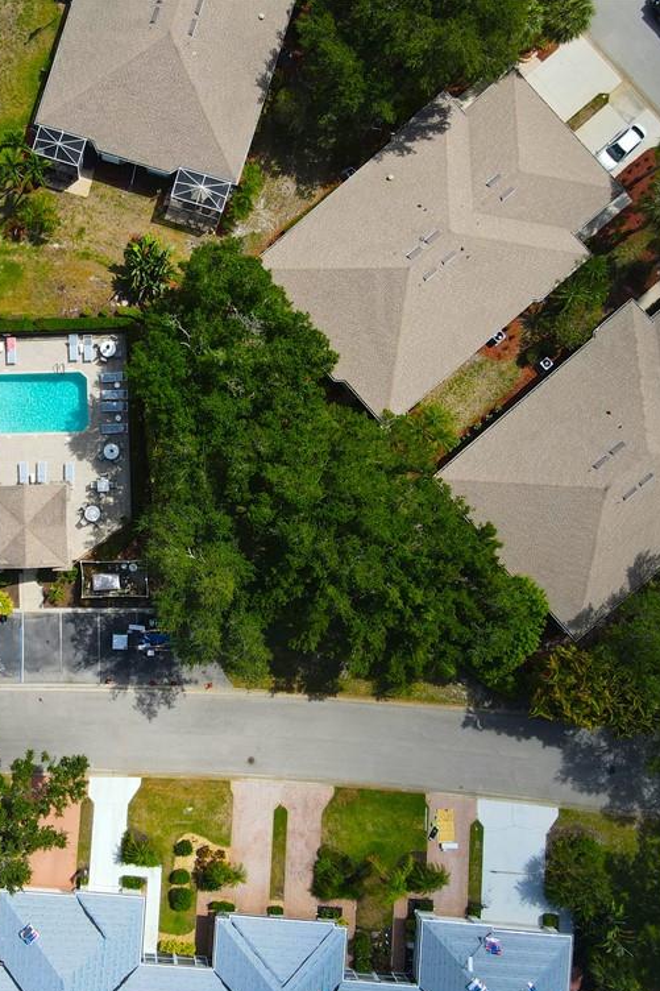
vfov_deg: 55.8
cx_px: 86
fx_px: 935
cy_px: 503
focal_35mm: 34
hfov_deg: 36.8
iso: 100
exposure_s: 1/800
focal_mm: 4.5
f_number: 2.8
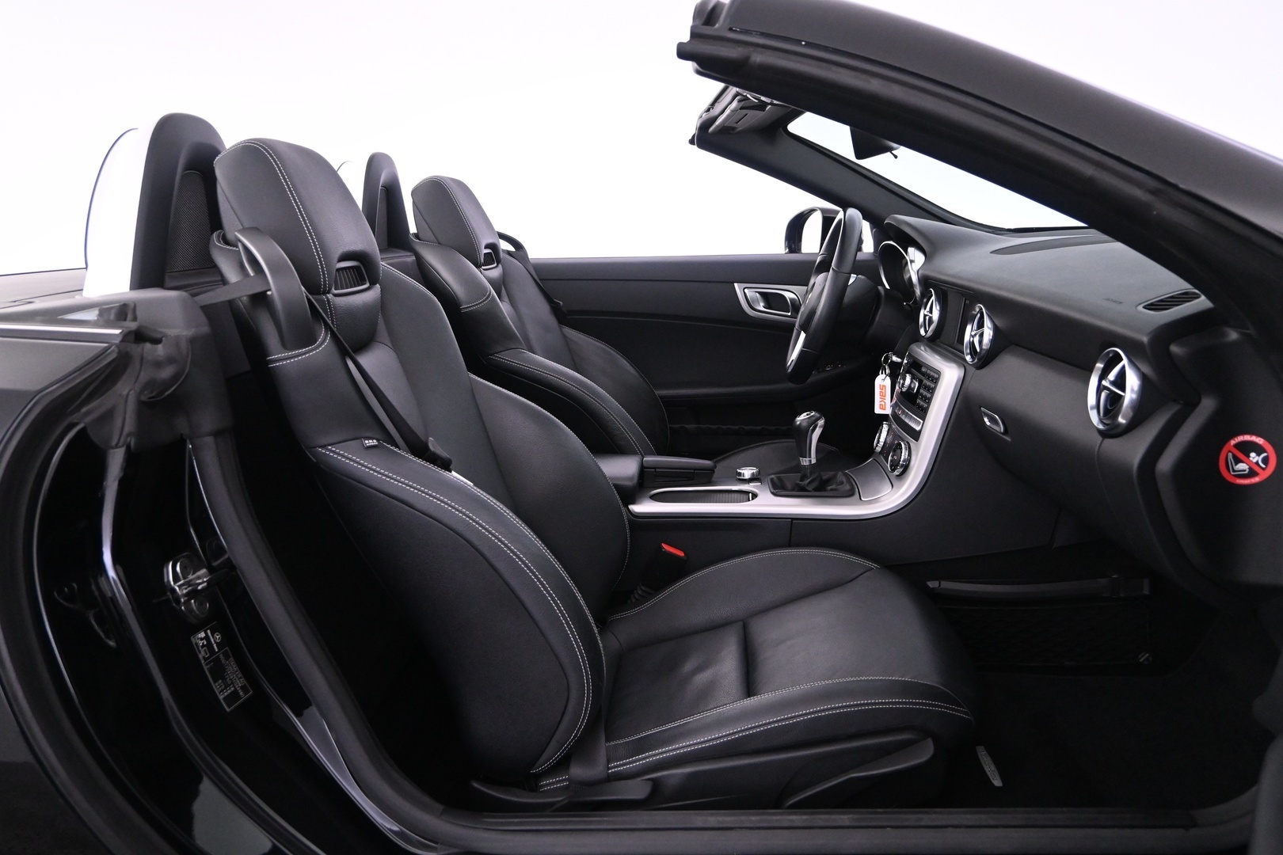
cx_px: 642
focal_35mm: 26
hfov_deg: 68.9
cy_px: 428
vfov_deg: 49.1
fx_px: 935
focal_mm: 17.5
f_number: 3.5
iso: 3200
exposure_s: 1/50
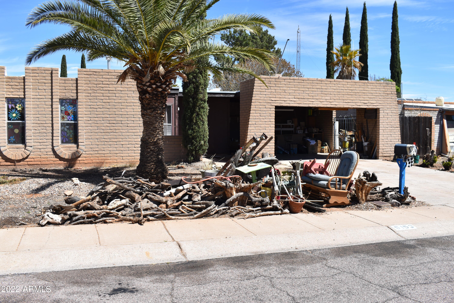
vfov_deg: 40.0
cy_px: 152
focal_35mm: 33
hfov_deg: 57.2
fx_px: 416
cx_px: 227
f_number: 8
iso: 100
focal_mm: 22
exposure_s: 1/250
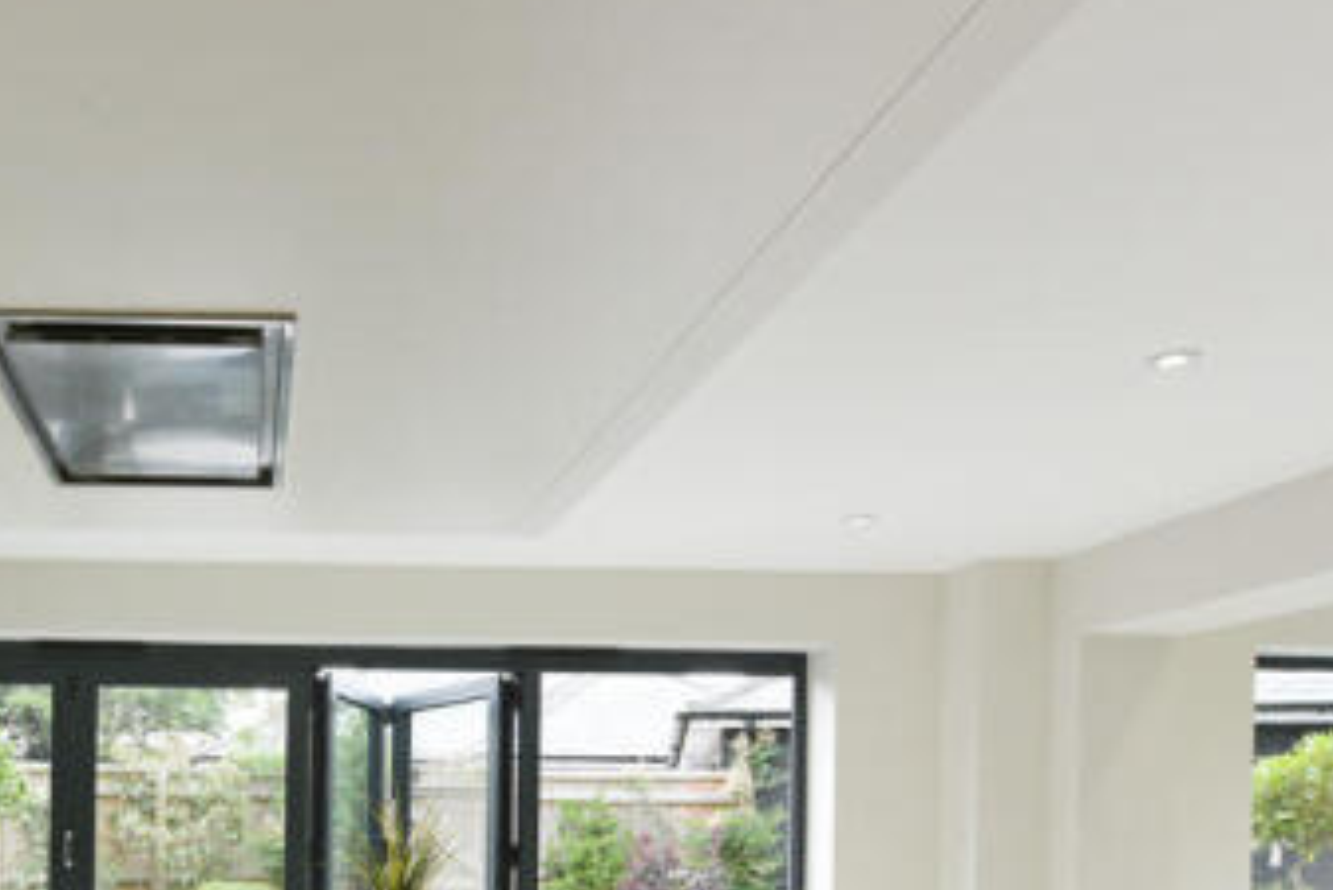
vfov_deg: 36.8
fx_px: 1222
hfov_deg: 52.8
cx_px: 235
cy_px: 841
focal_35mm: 33
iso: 320
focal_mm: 17
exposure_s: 1/8
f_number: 9
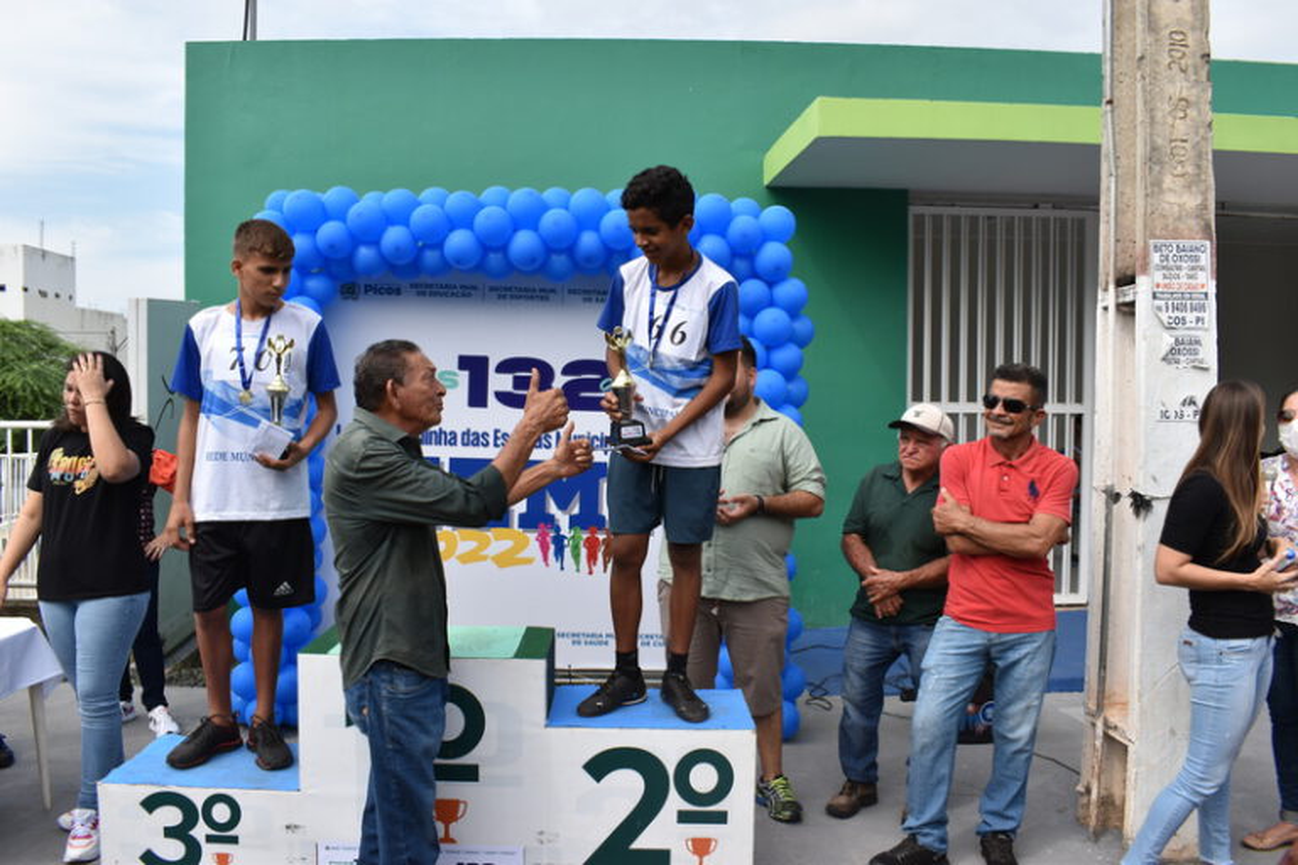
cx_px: 649
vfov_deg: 47.9
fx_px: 973
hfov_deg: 67.4
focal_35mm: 27
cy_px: 432
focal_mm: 18
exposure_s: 1/320
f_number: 9
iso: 200
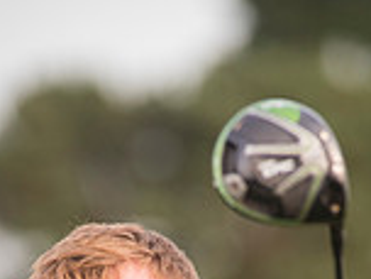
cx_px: 198
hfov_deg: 2.3
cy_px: 507
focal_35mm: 855
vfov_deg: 1.7
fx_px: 9164
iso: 250
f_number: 7.1
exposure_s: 1/250
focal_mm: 300
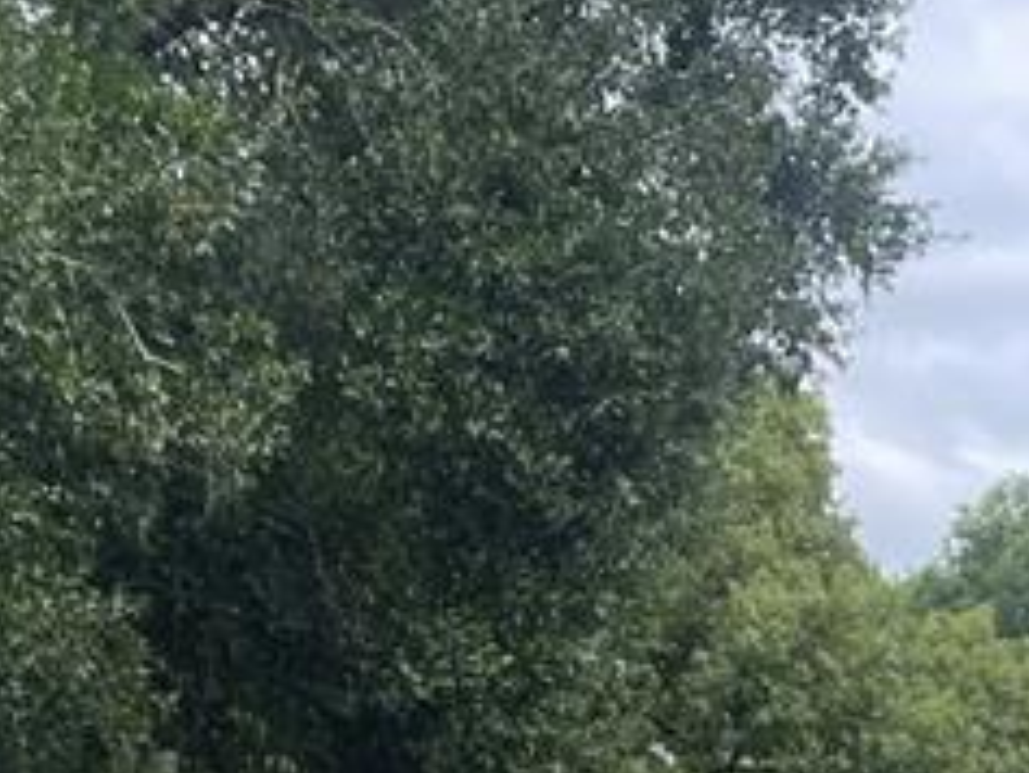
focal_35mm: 108
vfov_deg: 12.3
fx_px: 3212
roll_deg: -0.4
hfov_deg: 17.3
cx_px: 1281
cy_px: 1511
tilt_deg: -2.0
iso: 32
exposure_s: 1/953
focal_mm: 5.1
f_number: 1.6
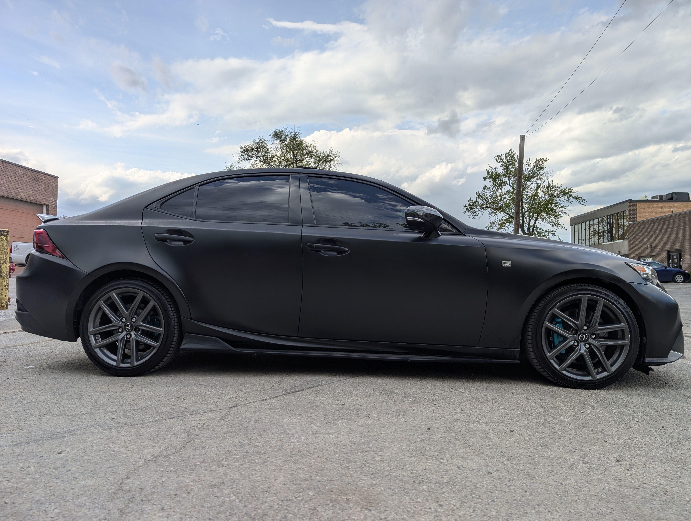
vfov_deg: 56.9
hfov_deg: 71.5
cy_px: 260
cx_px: 346
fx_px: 480
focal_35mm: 24
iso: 21
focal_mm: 6.9
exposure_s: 1/742
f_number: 1.68
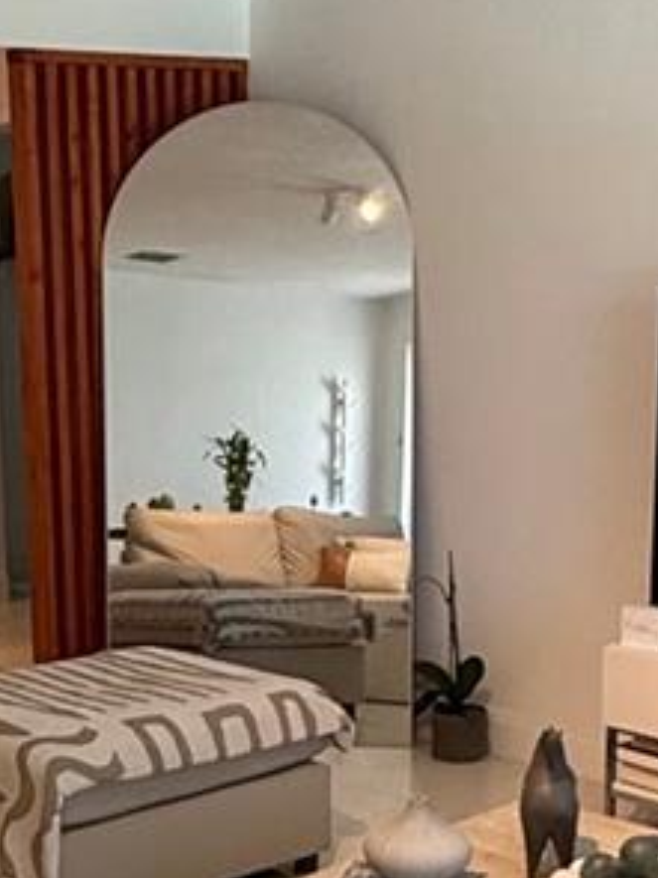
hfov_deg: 25.1
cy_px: 622
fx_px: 1446
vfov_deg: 33.3
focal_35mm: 57
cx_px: 113
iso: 250
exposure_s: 1/120
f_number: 2.2
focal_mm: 2.22
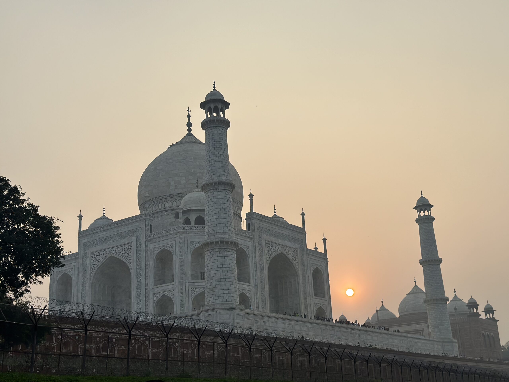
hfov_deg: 39.7
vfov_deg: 30.3
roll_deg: +2.6
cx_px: 254
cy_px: 191
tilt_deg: +17.4
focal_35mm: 48
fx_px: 706
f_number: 1.78
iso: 80
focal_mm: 6.86
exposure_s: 1/4785
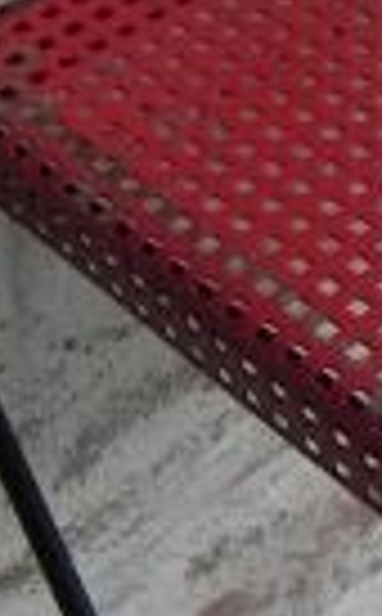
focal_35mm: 144
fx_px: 2411
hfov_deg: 9.0
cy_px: -450
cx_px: 364
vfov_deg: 13.3
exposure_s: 1/50.7
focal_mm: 5.2
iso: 160
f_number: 2.8
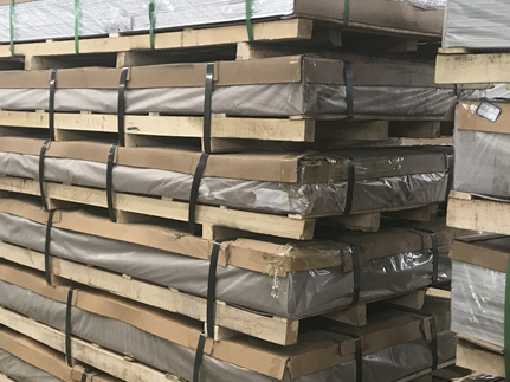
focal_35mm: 52
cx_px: 162
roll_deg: -0.2
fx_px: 766
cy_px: 173
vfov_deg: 28.0
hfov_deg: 36.4
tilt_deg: -4.3
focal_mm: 3.99
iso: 40
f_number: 1.8
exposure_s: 1/20
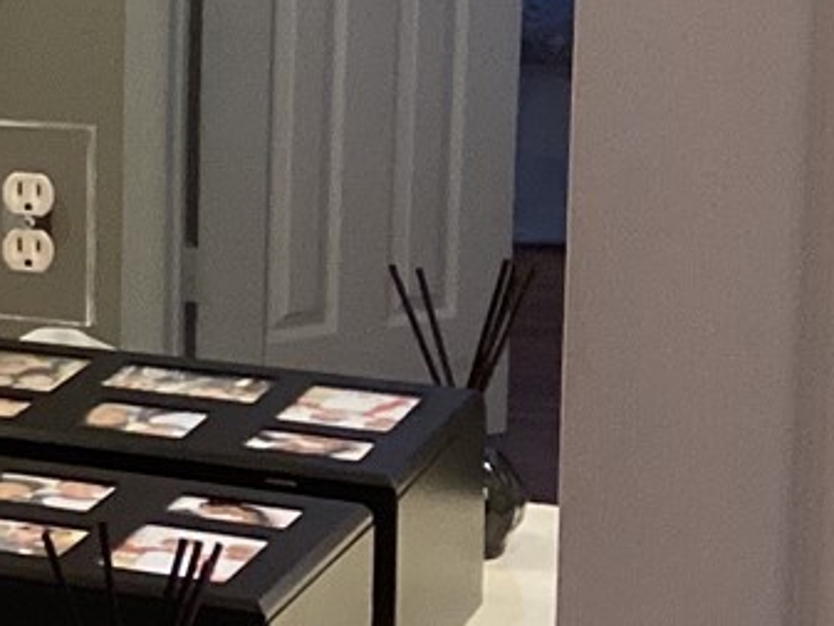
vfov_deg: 10.0
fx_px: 3543
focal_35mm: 147
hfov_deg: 11.9
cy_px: 52
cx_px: -864
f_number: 2.4
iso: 160
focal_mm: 3.3
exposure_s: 1/60
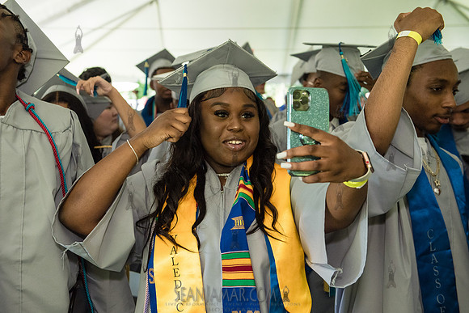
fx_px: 686
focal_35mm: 53
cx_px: 217
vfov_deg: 25.7
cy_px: 157
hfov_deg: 37.7
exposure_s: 1/800
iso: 2500
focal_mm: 45
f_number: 4
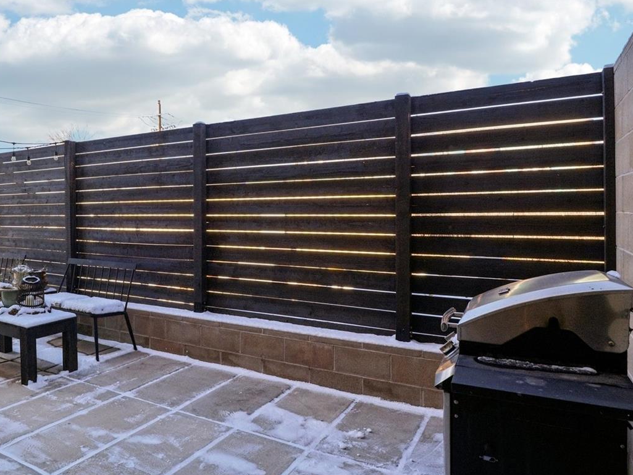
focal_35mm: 25
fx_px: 453
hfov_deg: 65.2
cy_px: 209
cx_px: 150
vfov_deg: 55.2
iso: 100
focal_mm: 11
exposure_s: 1/125
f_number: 8
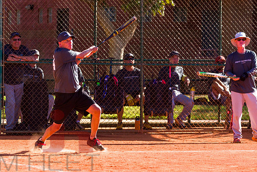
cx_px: 71
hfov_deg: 6.9
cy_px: 89
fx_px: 2128
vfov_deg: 4.6
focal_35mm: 298
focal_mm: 185
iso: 400
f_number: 5.3
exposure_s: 1/2500
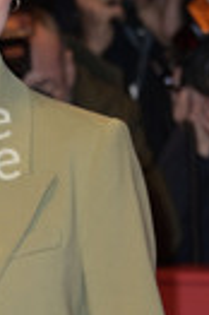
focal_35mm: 382
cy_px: 286
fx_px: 3335
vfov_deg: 5.4
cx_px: -34
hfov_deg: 3.6
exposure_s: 1/200
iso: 1000
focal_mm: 125
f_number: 5.6
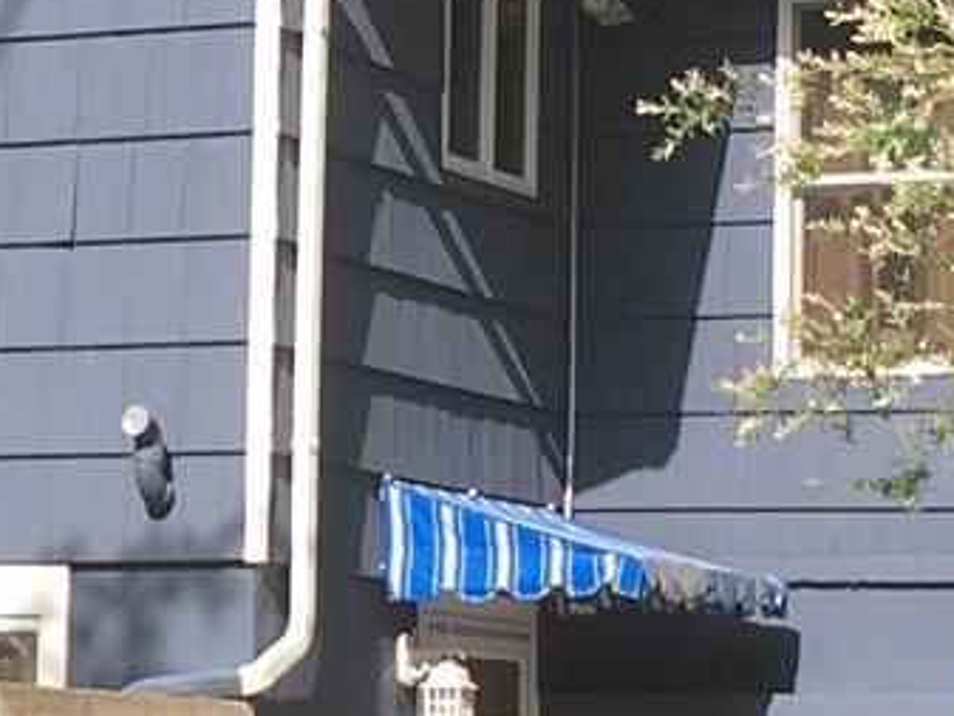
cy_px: 297
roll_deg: -2.7
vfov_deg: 8.4
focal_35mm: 176
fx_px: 4852
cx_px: 122
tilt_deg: +7.3
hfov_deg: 11.2
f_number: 2.2
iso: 25
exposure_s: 1/605
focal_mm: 4.15
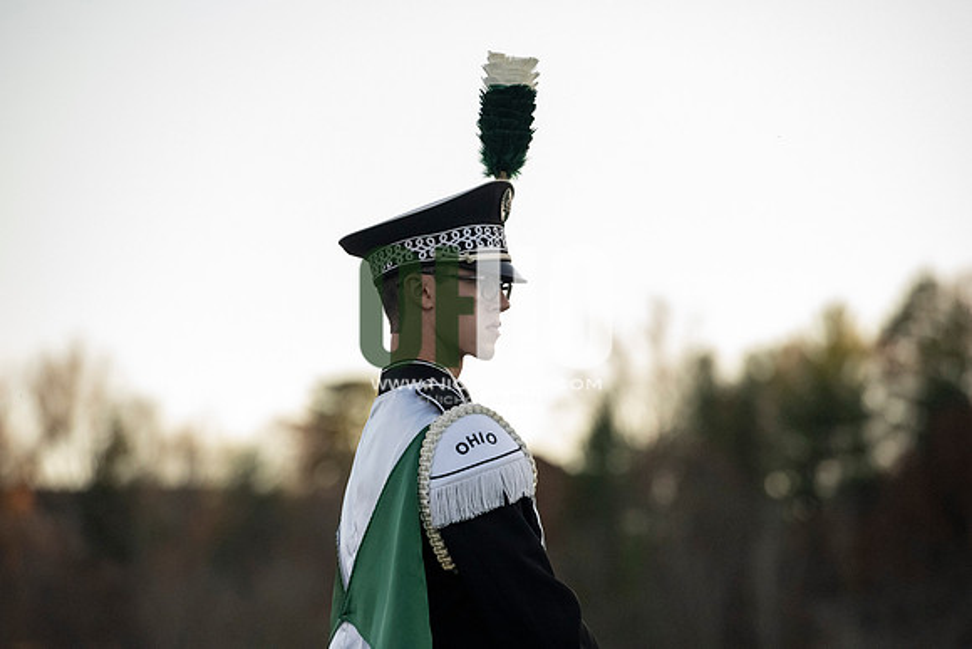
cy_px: 324
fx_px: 5401
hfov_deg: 10.3
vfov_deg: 6.9
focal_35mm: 200
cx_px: 486
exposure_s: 1/5000
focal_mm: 200
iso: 5000
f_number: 4.5
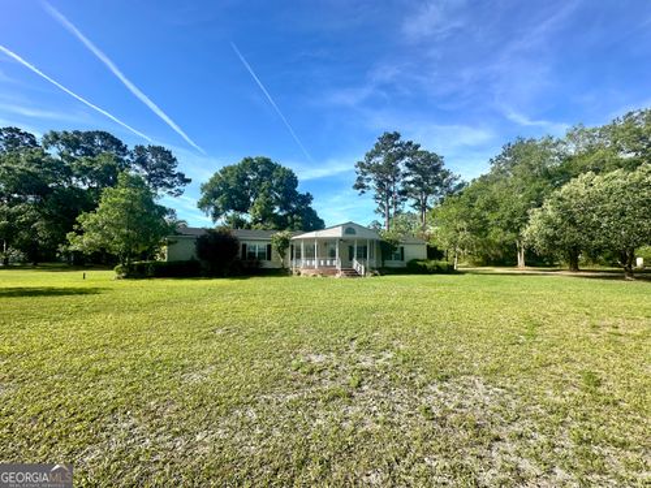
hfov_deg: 102.1
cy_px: 244
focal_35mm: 14
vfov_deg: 85.7
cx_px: 326
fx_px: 263
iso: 40
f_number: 2.2
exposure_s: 1/1092
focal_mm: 2.22
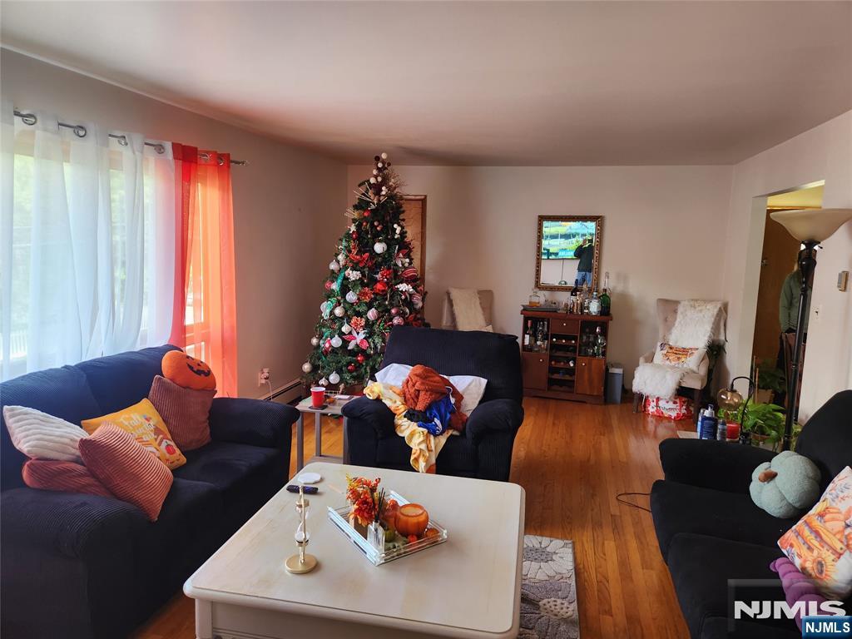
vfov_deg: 58.9
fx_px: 566
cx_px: 426
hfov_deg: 73.9
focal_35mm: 23
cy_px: 320
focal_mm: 5.4
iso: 160
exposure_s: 1/60
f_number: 1.8
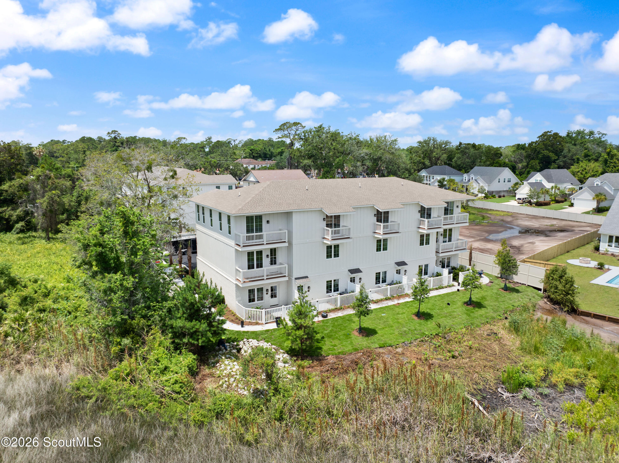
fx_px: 429
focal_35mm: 24
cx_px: 310
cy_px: 232
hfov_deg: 71.6
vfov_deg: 56.8
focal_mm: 12.29
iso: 100
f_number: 2.8
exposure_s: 1/500
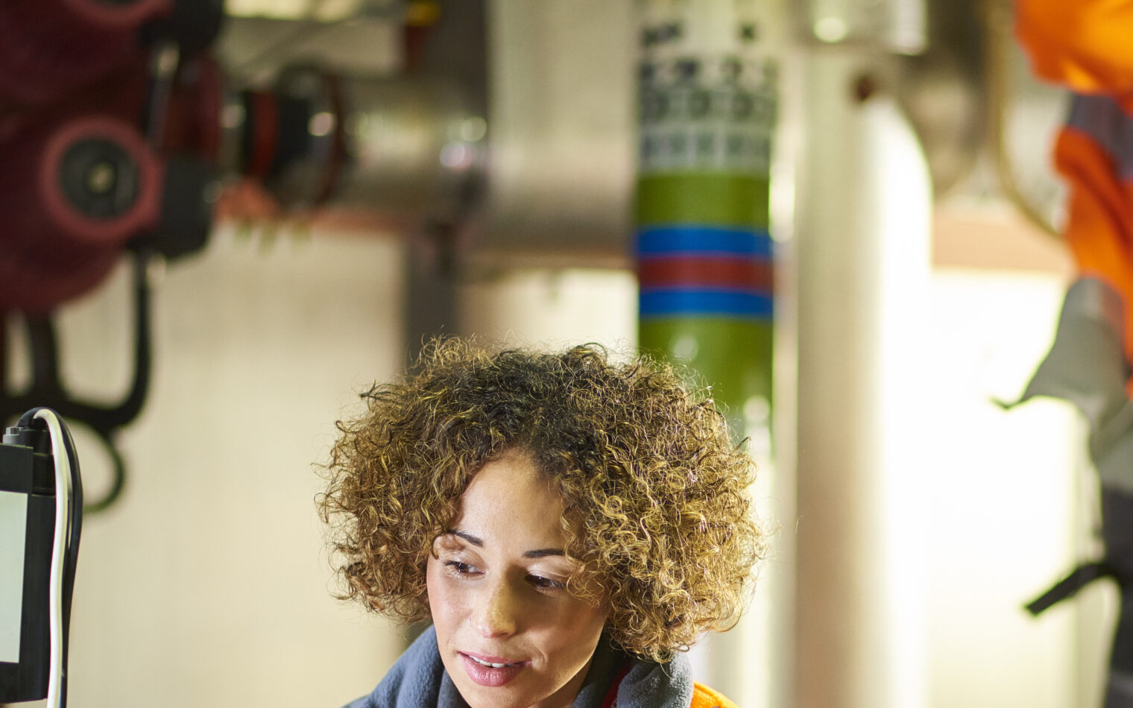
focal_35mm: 146
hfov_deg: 14.3
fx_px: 4508
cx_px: 811
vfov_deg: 9.0
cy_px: 599
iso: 800
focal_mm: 85
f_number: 2
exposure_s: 1/100
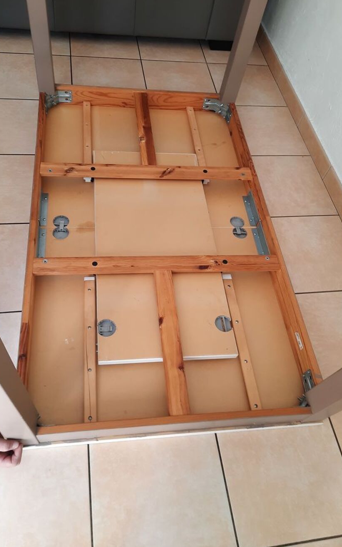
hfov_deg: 46.0
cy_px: 275
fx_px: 402
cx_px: 158
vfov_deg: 68.4
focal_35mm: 27
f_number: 2
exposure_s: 1/50
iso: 40
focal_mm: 4.6
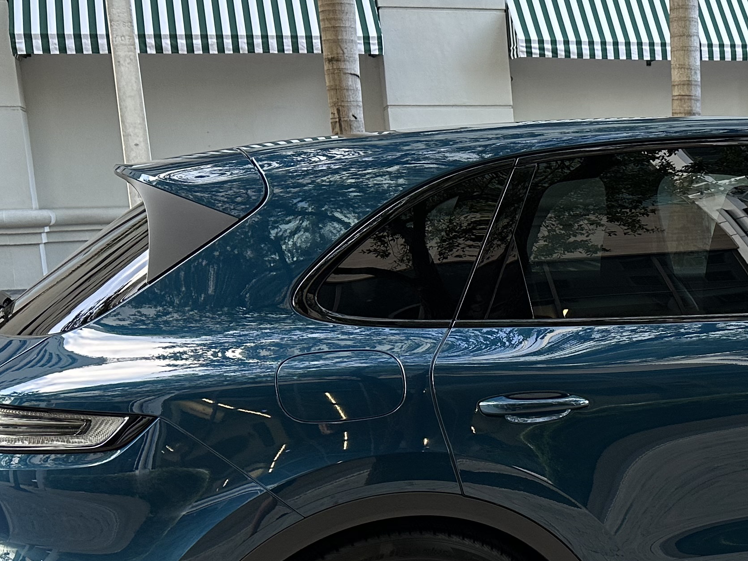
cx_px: 739
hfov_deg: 30.9
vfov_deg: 24.9
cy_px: 434
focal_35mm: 58
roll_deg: +2.6
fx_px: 1253
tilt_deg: -10.0
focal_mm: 6.86
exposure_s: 1/121
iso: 160
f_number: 1.78
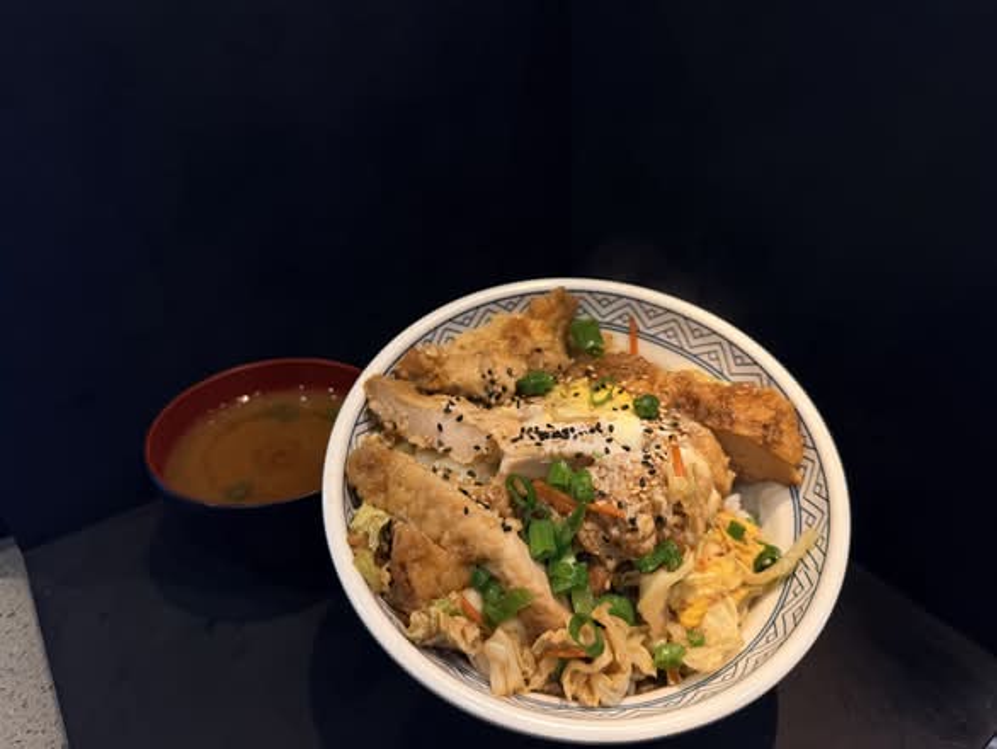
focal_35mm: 24
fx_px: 692
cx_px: 498
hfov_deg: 71.6
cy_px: 374
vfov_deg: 56.9
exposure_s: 1/60
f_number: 1.78
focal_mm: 6.76
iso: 160
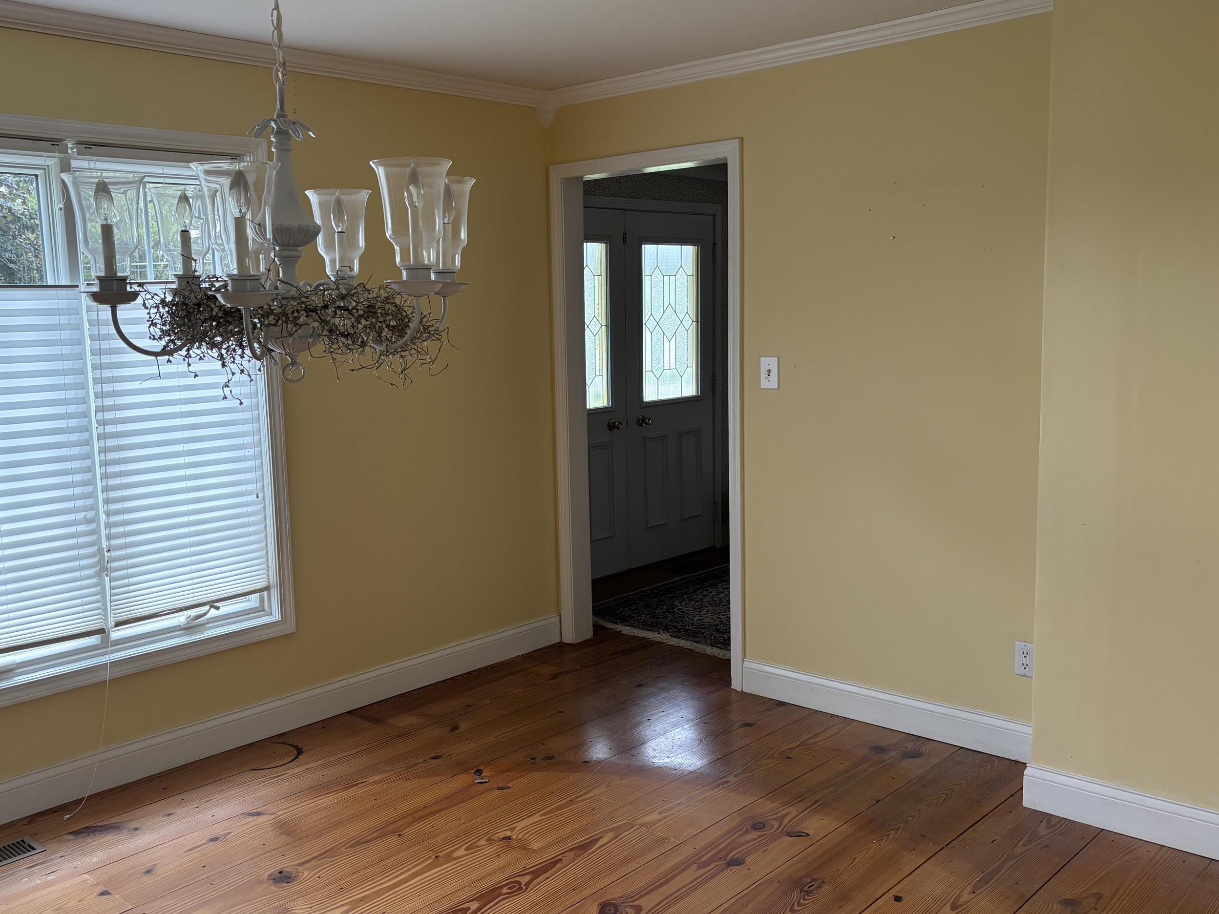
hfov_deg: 56.7
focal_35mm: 32
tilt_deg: -8.2
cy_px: 480
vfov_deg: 44.1
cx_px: 536
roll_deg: +1.9
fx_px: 1127
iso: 100
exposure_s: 1/120
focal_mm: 5.96
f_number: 1.6
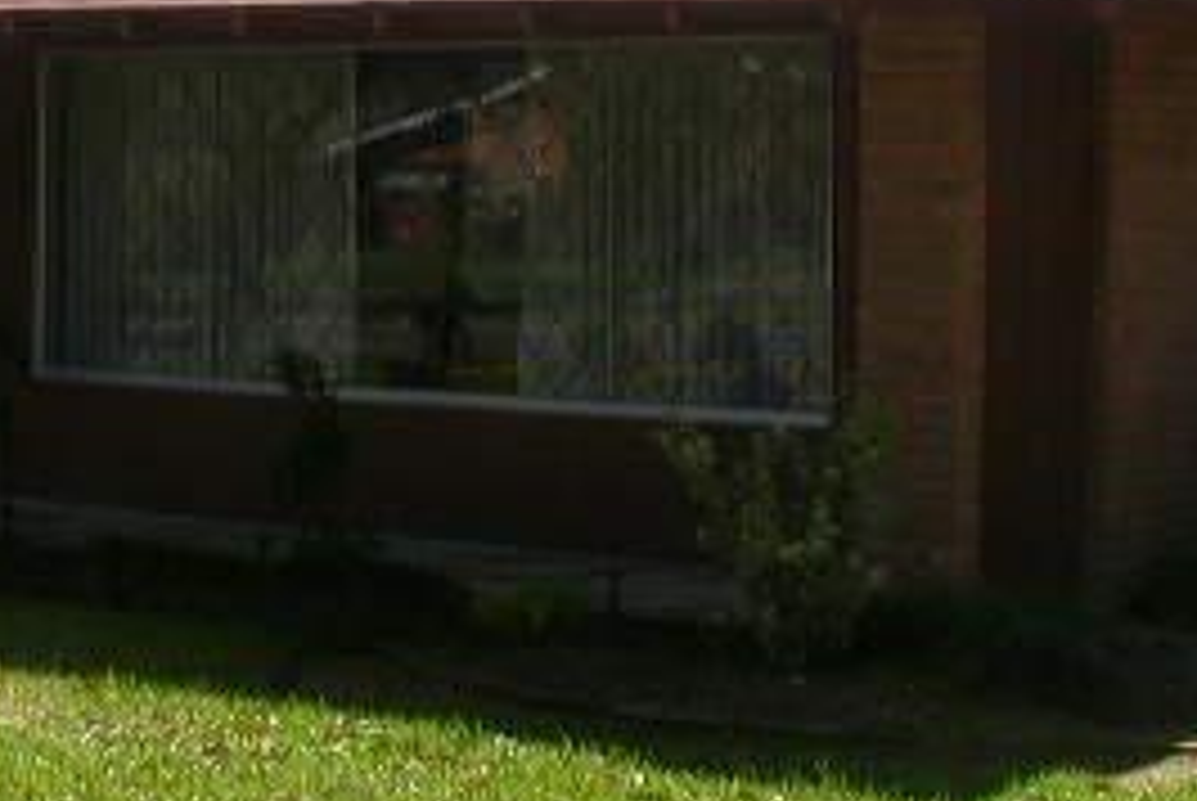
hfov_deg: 21.2
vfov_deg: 14.3
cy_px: 72
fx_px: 3162
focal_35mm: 95
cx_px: 230
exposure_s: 1/218
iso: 100
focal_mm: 7.85
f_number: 6.7
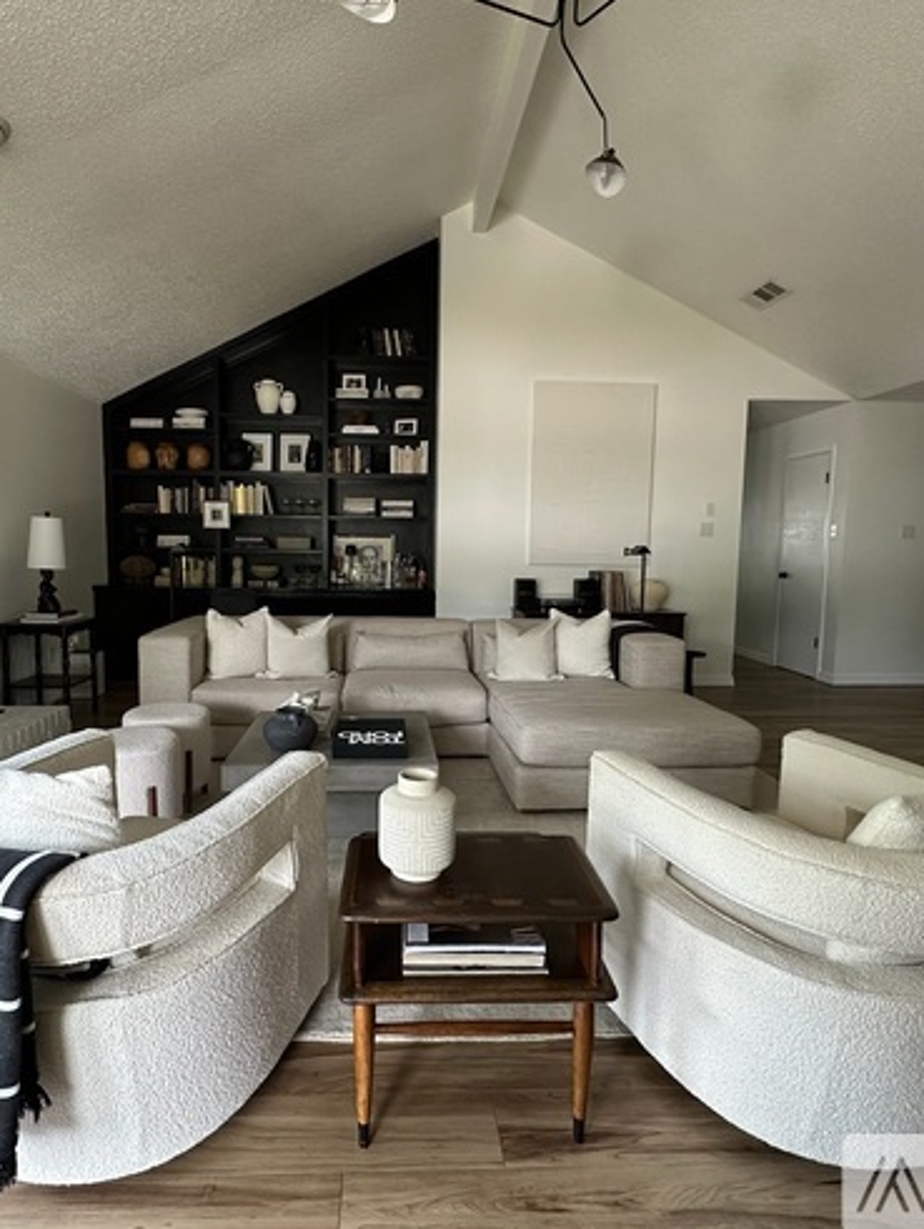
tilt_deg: -5.3
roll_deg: -0.4
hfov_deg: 68.6
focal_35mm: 19
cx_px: 412
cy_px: 608
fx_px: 675
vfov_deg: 84.6
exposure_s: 1/63
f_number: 2.2
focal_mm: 2.22
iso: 320
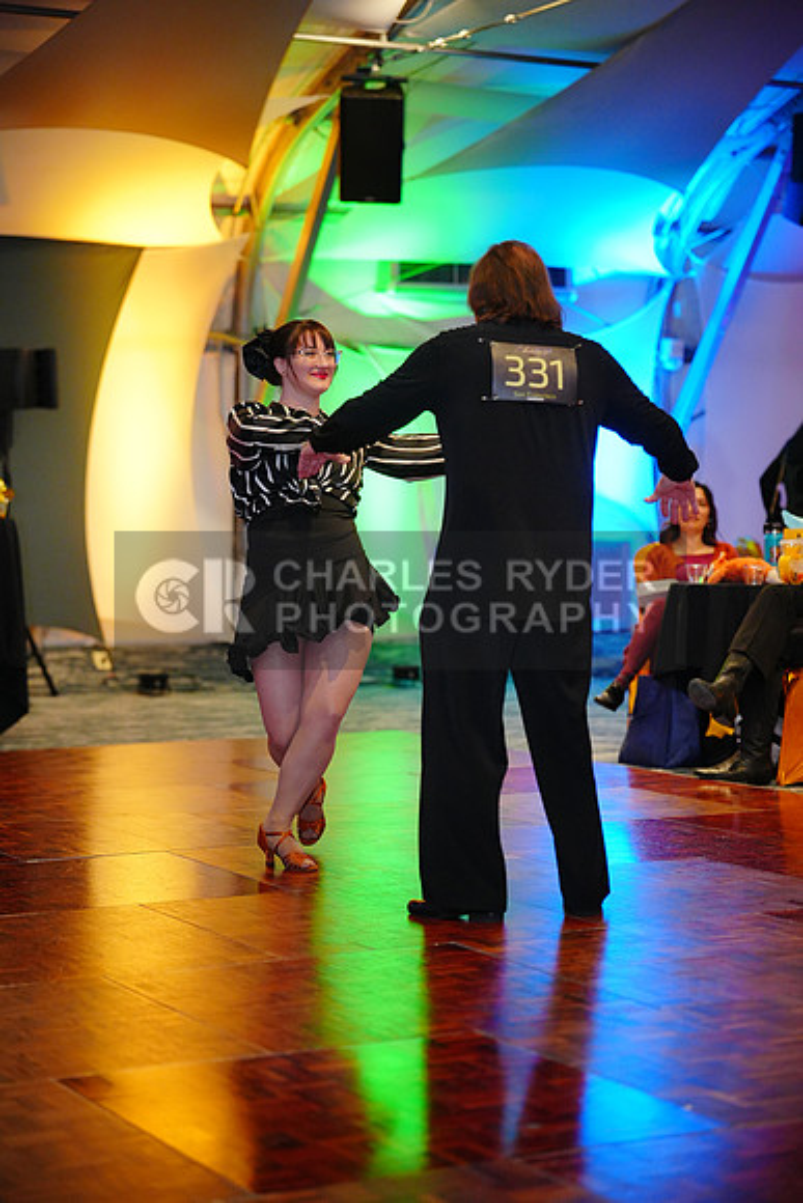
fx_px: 2341
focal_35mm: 70
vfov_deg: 28.8
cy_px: 602
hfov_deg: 19.5
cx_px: 402
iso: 3200
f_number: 2
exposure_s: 1/400
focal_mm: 70
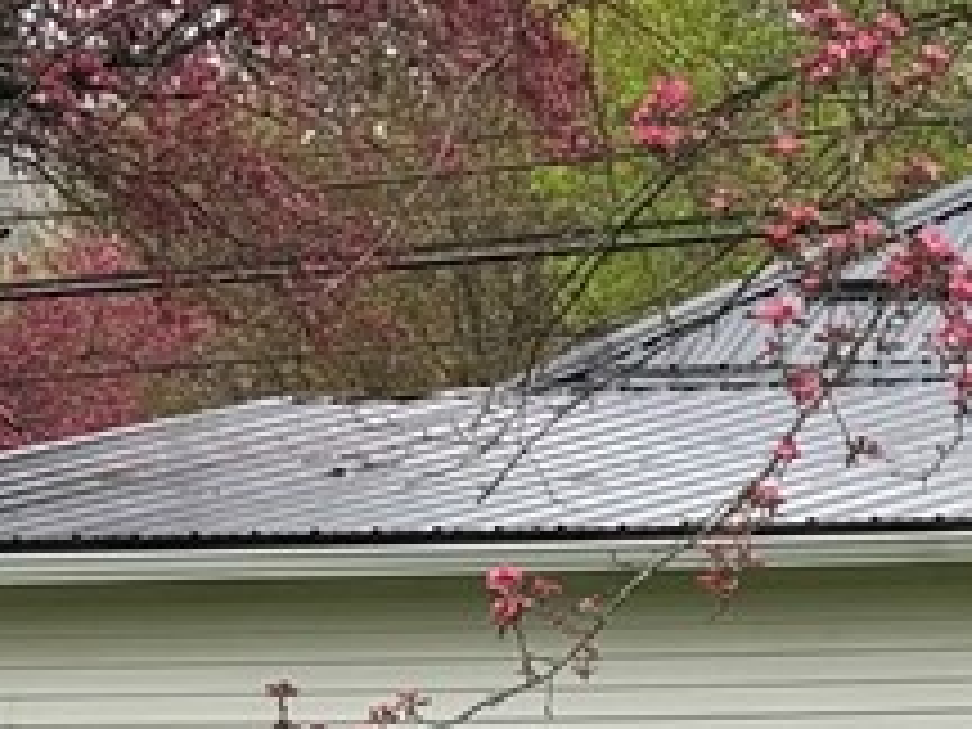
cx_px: 1611
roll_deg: +0.0
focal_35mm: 228
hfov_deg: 8.4
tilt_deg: -1.9
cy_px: 990
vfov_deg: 6.5
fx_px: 6402
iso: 64
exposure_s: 1/672
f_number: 1.78
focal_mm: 6.76
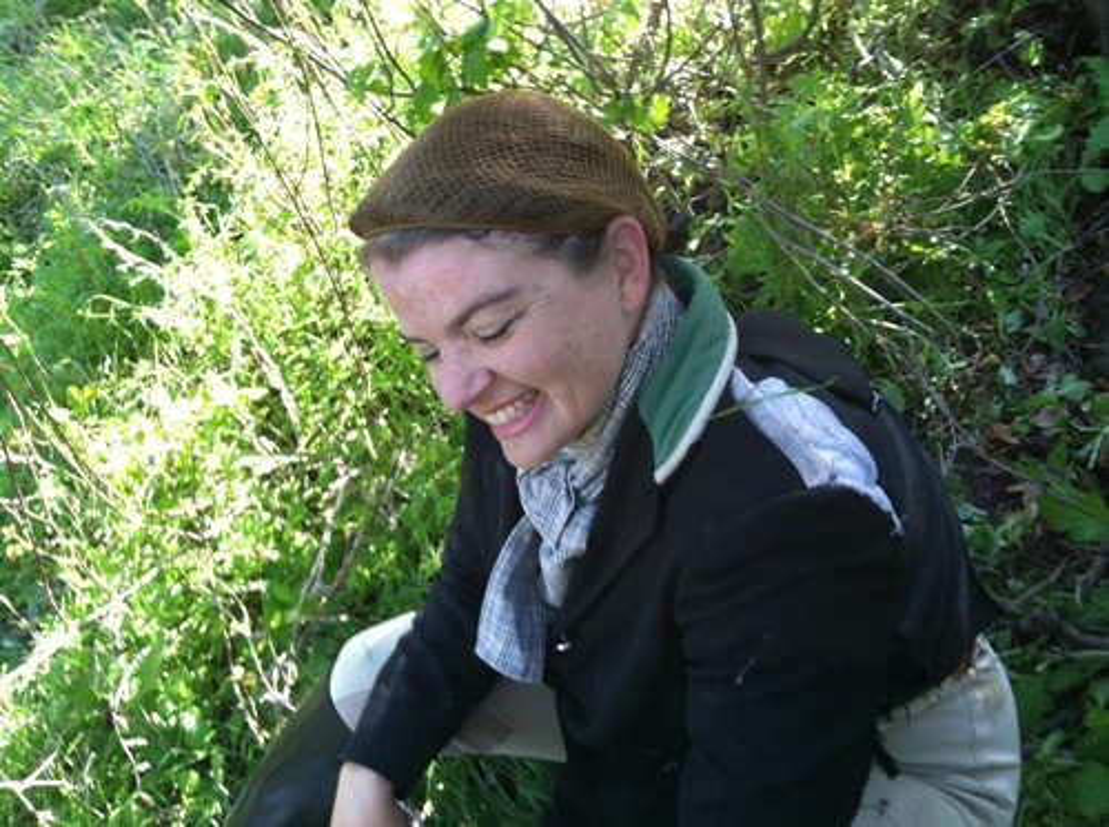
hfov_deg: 52.7
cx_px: 554
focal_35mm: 35
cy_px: 414
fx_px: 1119
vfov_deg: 40.6
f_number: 2.8
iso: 100
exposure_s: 1/40
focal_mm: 3.85
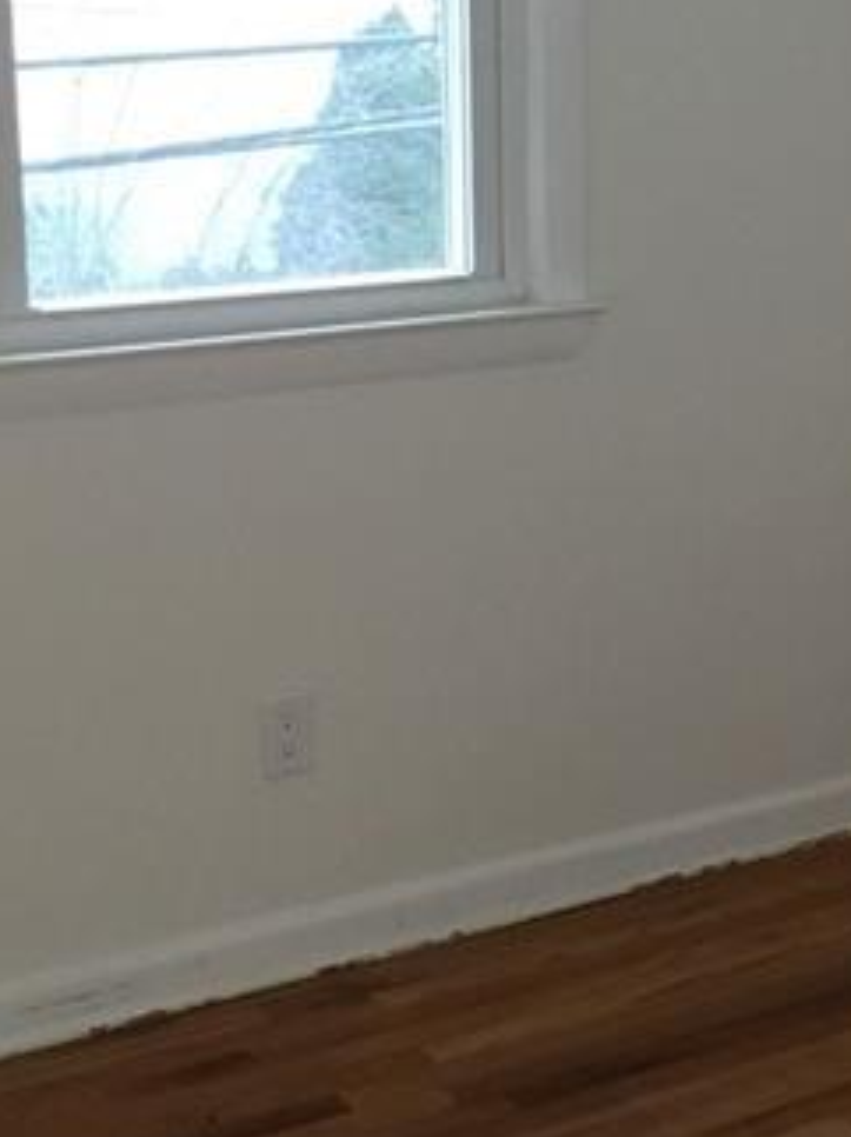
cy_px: 385
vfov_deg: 26.2
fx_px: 2429
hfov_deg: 19.6
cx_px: 731
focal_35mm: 74
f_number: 2.4
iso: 200
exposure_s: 1/30
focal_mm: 3.3
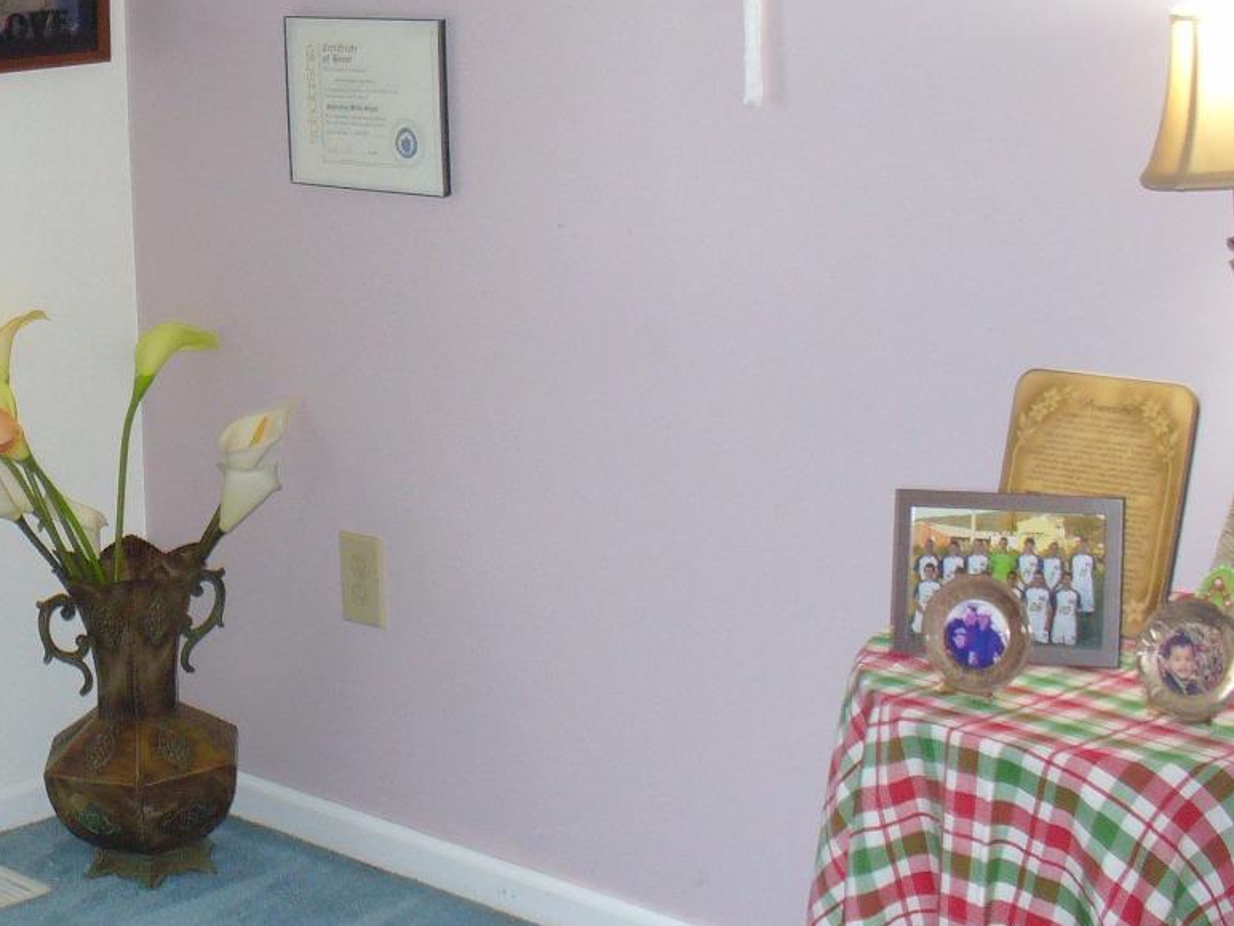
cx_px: 161
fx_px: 2460
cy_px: 241
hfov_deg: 27.3
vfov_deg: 21.1
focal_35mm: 69
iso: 125
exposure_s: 1/8
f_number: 2.8
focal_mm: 6.1
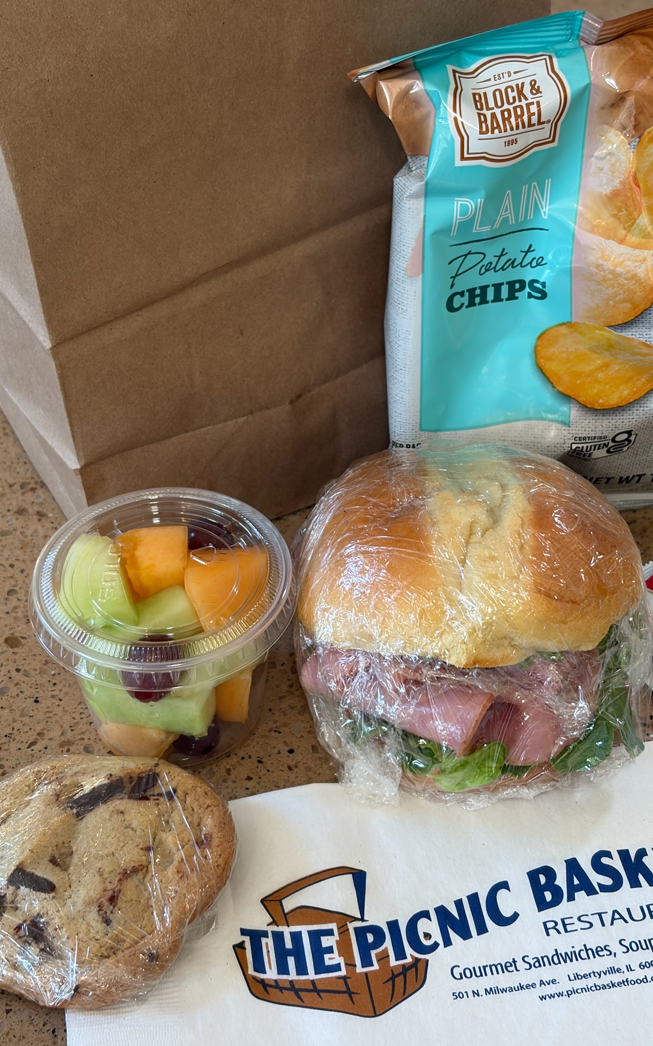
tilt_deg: -42.6
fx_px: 1595
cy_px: 521
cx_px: 360
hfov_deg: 23.1
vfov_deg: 36.3
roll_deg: +0.1
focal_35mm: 56
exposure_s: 1/60
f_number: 1.6
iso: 40
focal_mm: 5.96
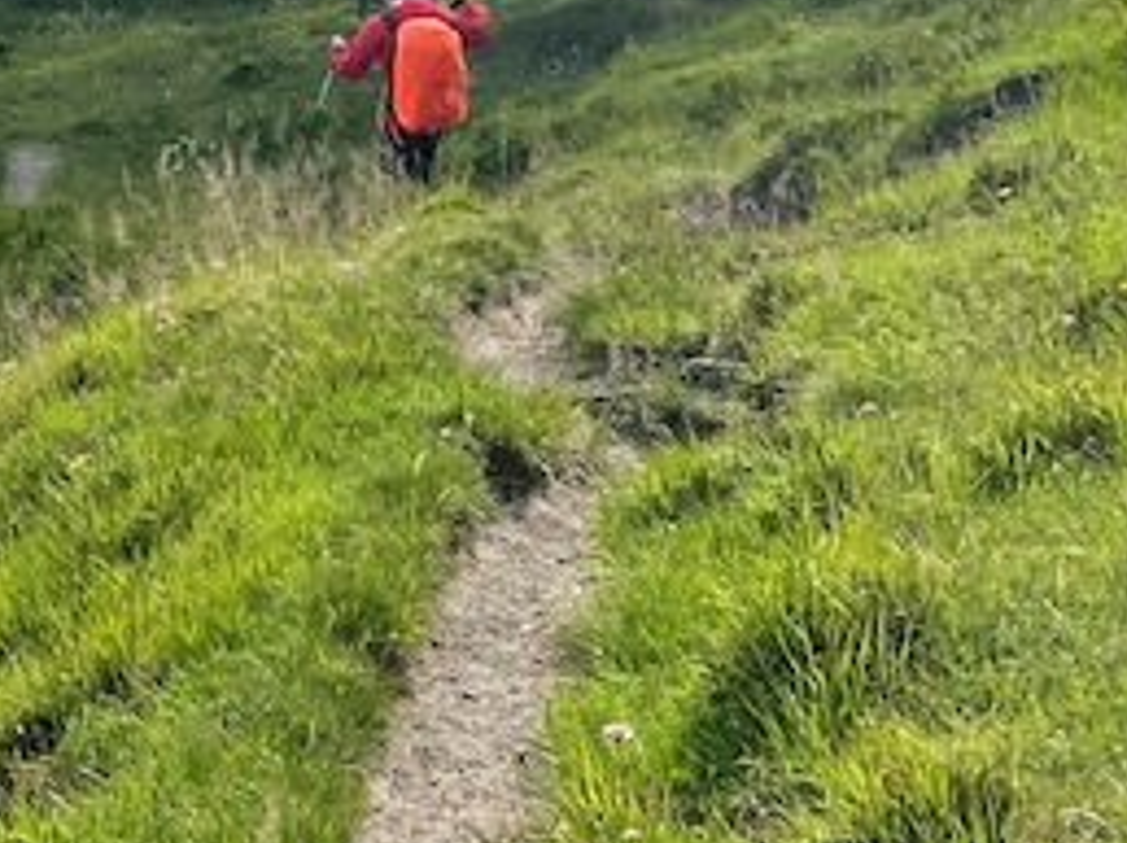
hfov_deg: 14.9
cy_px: -760
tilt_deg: -7.6
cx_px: -646
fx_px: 3936
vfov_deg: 11.2
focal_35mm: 121
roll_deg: -2.2
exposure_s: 1/3509
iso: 32
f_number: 1.6
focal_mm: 4.2
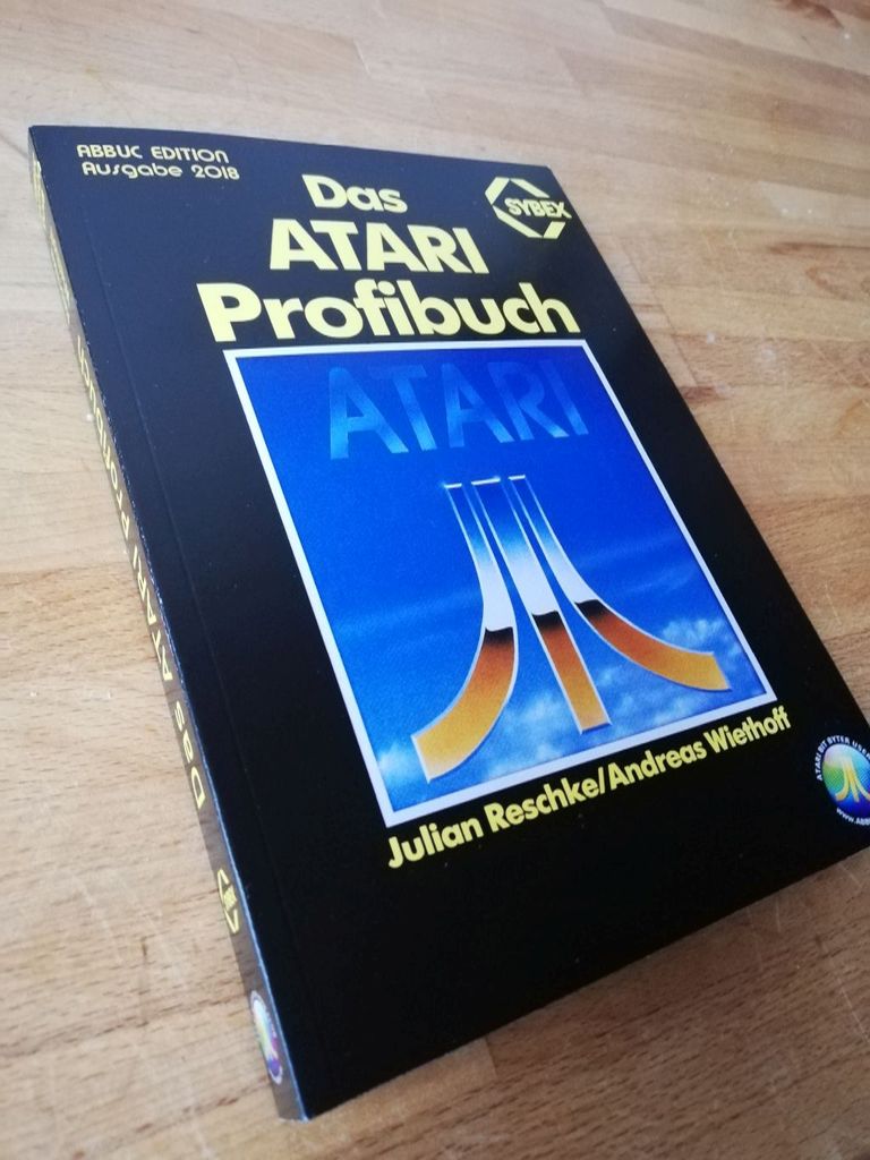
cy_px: 580
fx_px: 871
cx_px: 435
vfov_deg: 67.3
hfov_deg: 53.1
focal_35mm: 26
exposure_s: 1/17.1
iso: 640
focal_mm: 3.81
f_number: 2.2
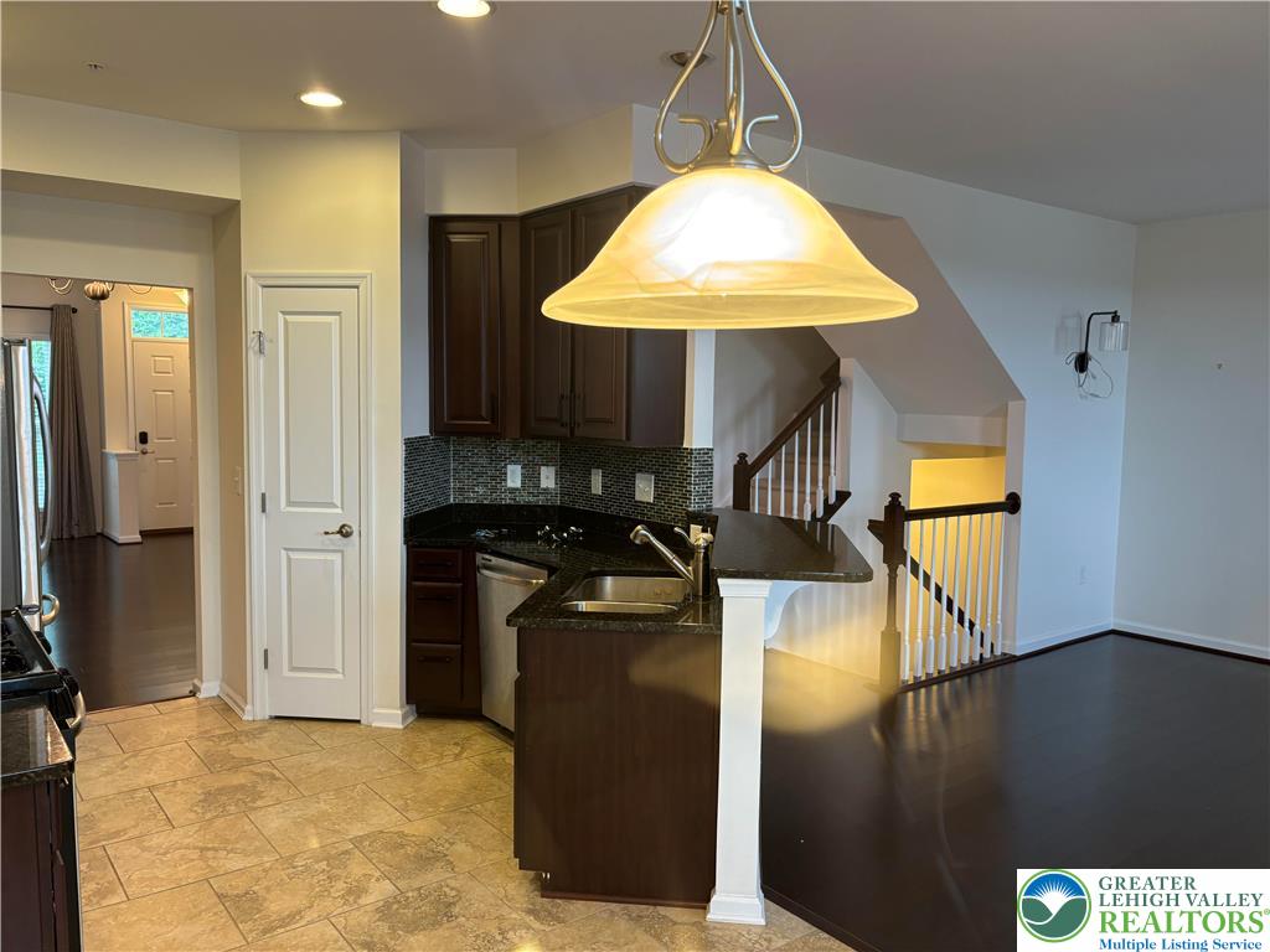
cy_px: 476
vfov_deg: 53.1
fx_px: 954
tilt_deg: -4.9
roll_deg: -0.9
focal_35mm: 26
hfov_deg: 67.3
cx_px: 635
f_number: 1.6
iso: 125
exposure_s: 1/60
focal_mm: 5.96
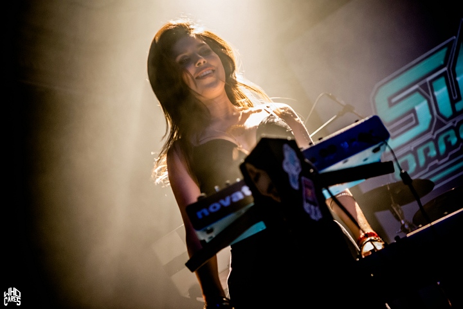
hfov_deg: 30.9
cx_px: 232
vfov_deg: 21.0
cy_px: 154
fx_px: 836
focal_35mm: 65
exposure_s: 1/100
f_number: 2.8
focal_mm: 65
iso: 4000
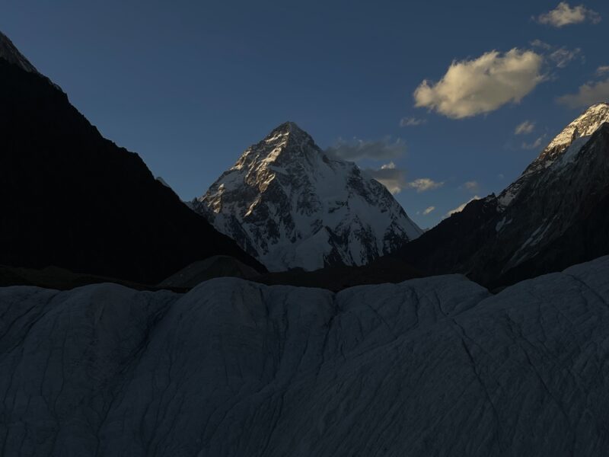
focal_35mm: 26
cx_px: 304
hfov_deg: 67.3
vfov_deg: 53.1
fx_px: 457
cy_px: 228
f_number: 1.6
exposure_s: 1/4651
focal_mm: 4.2
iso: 50
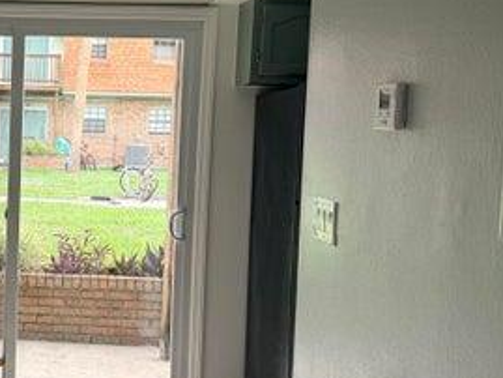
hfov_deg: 31.5
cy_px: 167
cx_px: 11
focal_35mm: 57
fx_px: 829
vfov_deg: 25.7
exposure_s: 1/247
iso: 64
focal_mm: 6.76
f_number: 1.78
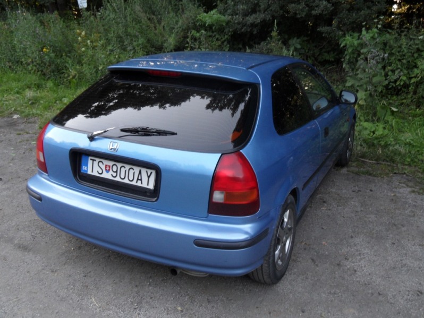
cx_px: 212
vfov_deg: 44.2
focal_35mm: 32
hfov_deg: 56.8
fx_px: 392
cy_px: 159
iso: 100
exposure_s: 1/45
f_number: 3.4
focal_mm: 5.3
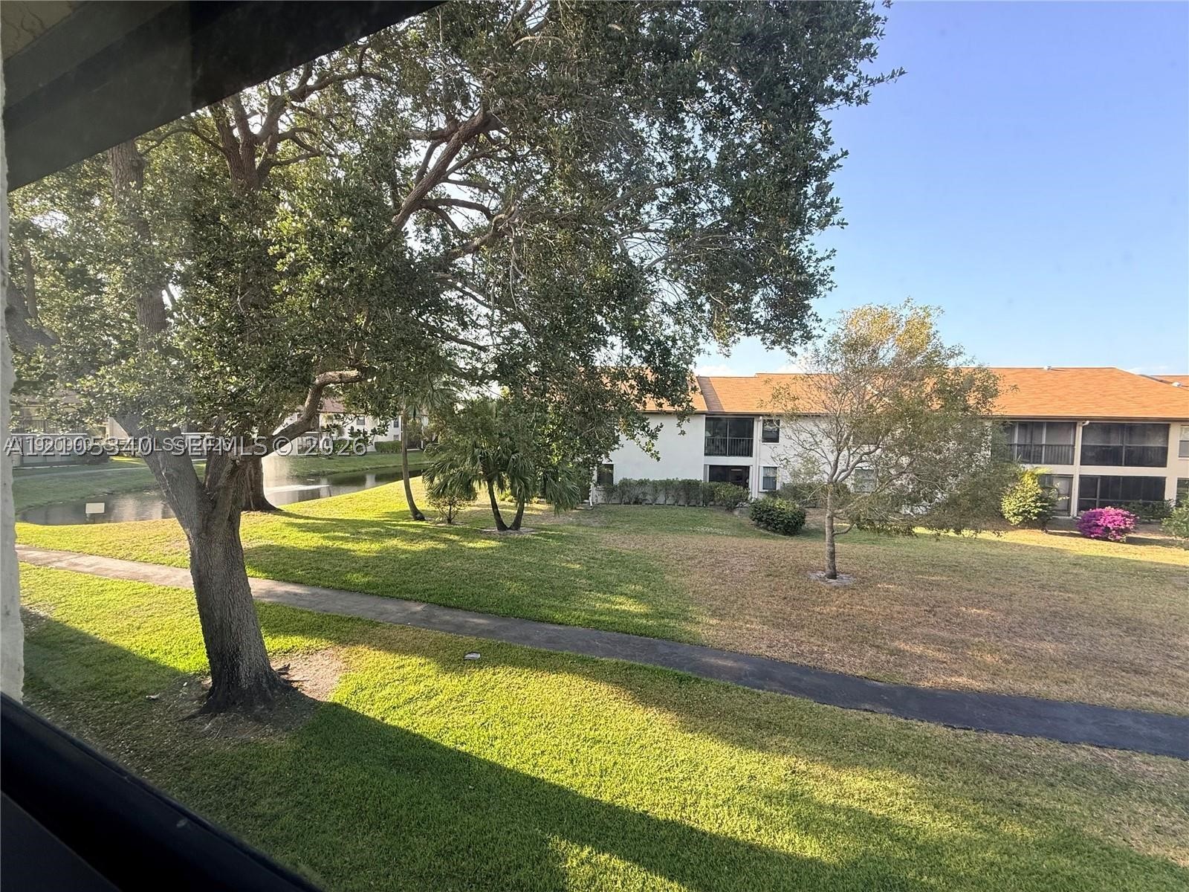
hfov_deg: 102.1
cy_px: 446
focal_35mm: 14
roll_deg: -0.6
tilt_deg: -2.3
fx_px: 481
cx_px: 594
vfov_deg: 85.7
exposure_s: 1/312
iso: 64
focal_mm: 2.22
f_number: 2.2
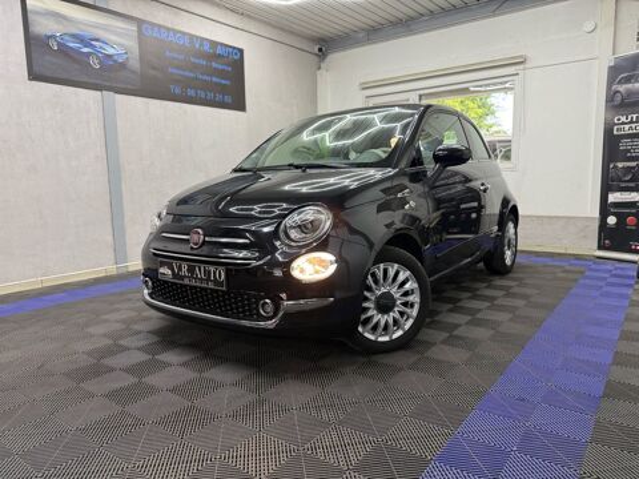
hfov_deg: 71.6
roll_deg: +1.9
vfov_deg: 56.8
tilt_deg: -7.8
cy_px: 240
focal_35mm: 24
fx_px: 443
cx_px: 320
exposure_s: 1/100
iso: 160
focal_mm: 6.76
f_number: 1.78
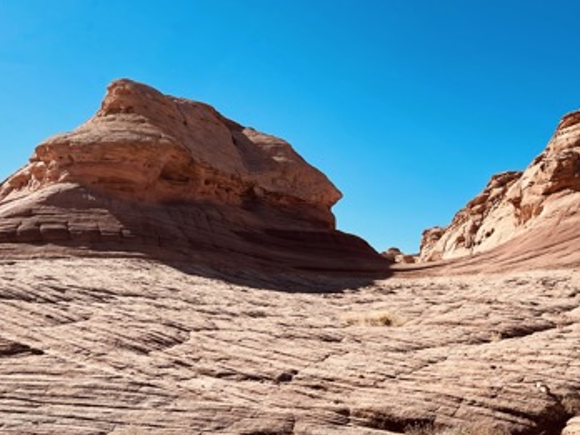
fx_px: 771
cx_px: 433
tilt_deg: +13.4
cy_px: 155
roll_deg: +0.6
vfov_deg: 31.3
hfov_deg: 40.1
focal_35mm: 46
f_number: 1.6
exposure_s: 1/4202
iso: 32
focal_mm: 5.1
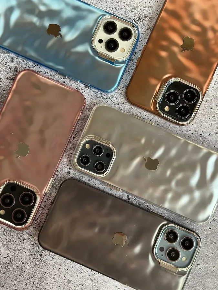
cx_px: 109
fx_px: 403
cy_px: 145
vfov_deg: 39.7
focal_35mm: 48
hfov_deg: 30.3
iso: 125
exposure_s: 1/172
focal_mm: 6.86
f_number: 1.78
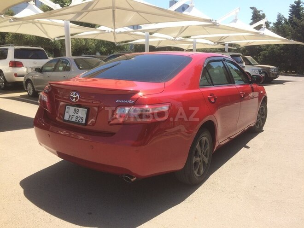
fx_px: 255
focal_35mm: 29
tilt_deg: -11.8
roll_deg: +1.9
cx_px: 152
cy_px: 114
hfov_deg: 61.7
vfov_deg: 48.2
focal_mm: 4.15
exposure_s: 1/1109
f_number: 2.2
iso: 32
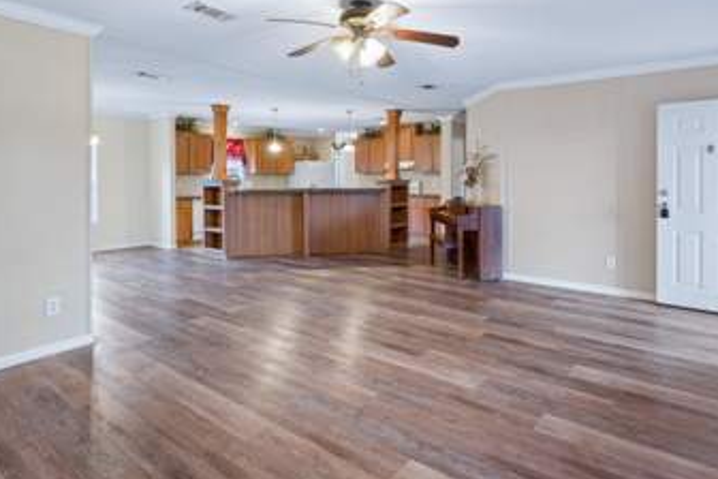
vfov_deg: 61.8
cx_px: 397
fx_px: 399
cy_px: 214
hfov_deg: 83.7
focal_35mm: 20
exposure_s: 1/8
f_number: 8
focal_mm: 14
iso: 400
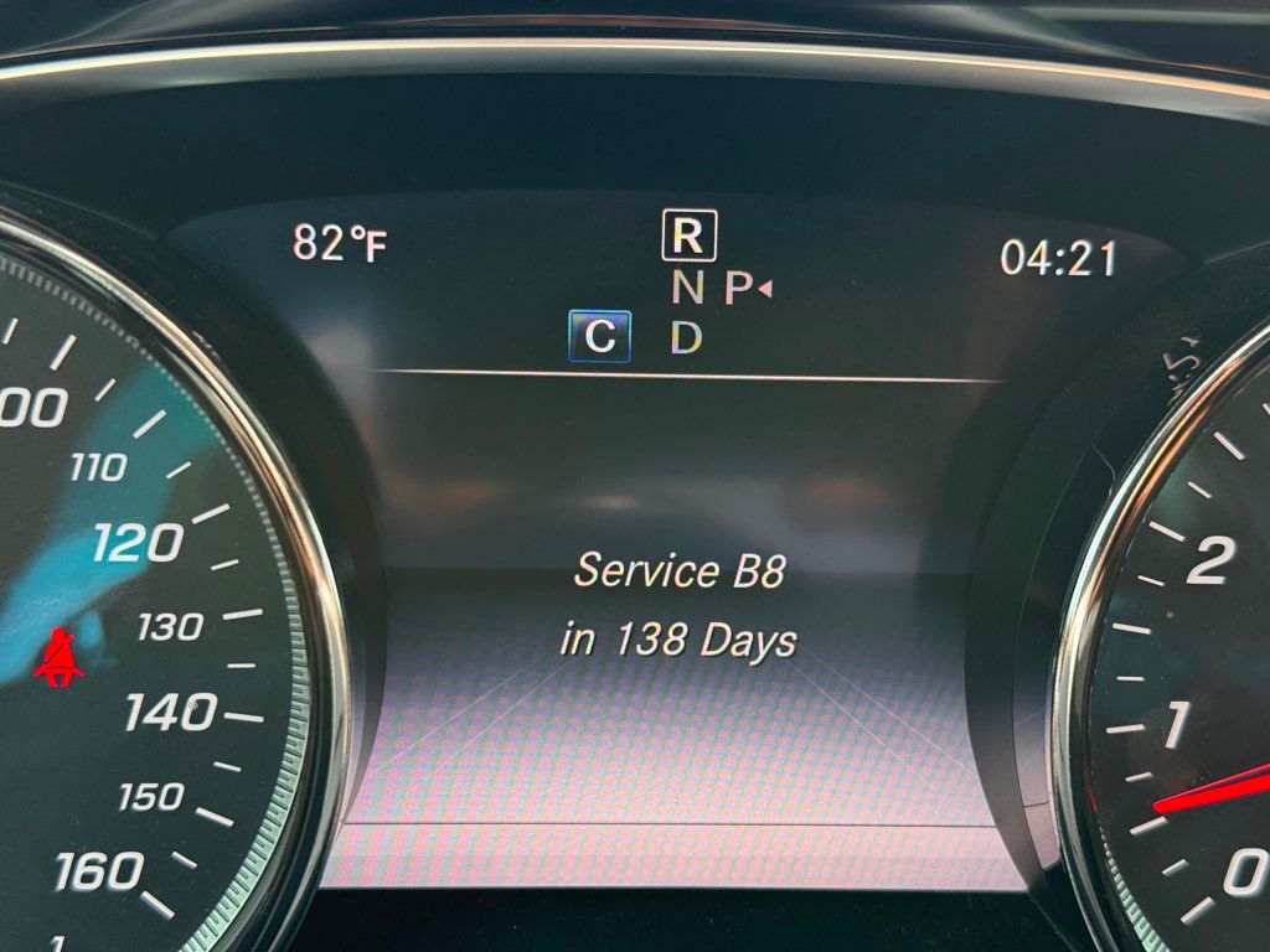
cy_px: 476
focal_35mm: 48
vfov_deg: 30.3
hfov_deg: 39.7
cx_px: 635
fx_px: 1761
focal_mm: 6.76
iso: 125
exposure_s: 1/205
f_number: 1.78
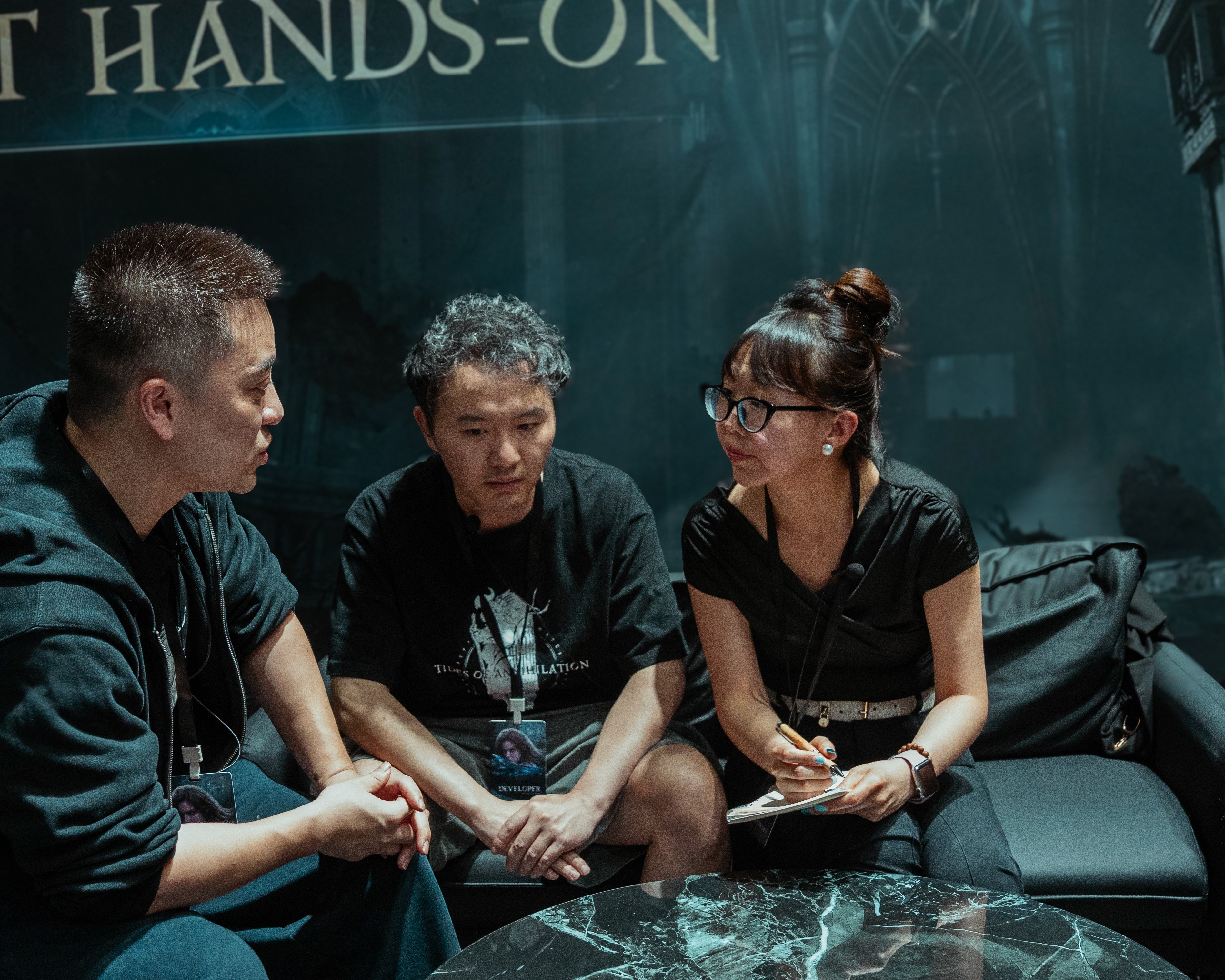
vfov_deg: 36.5
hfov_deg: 44.8
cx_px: 575
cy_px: 491
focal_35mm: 41
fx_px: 1487
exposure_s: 1/160
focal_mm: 24
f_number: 4
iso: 5000
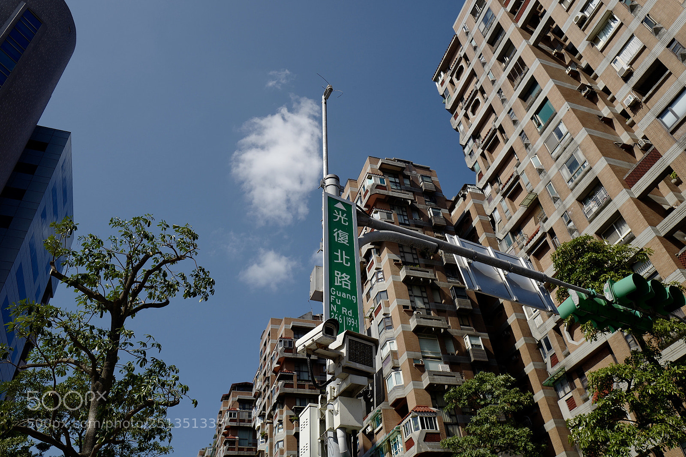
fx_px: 533
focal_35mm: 28
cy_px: 228
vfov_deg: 46.4
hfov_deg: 65.5
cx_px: 343
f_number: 5.6
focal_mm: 28
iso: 100
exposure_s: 1/800
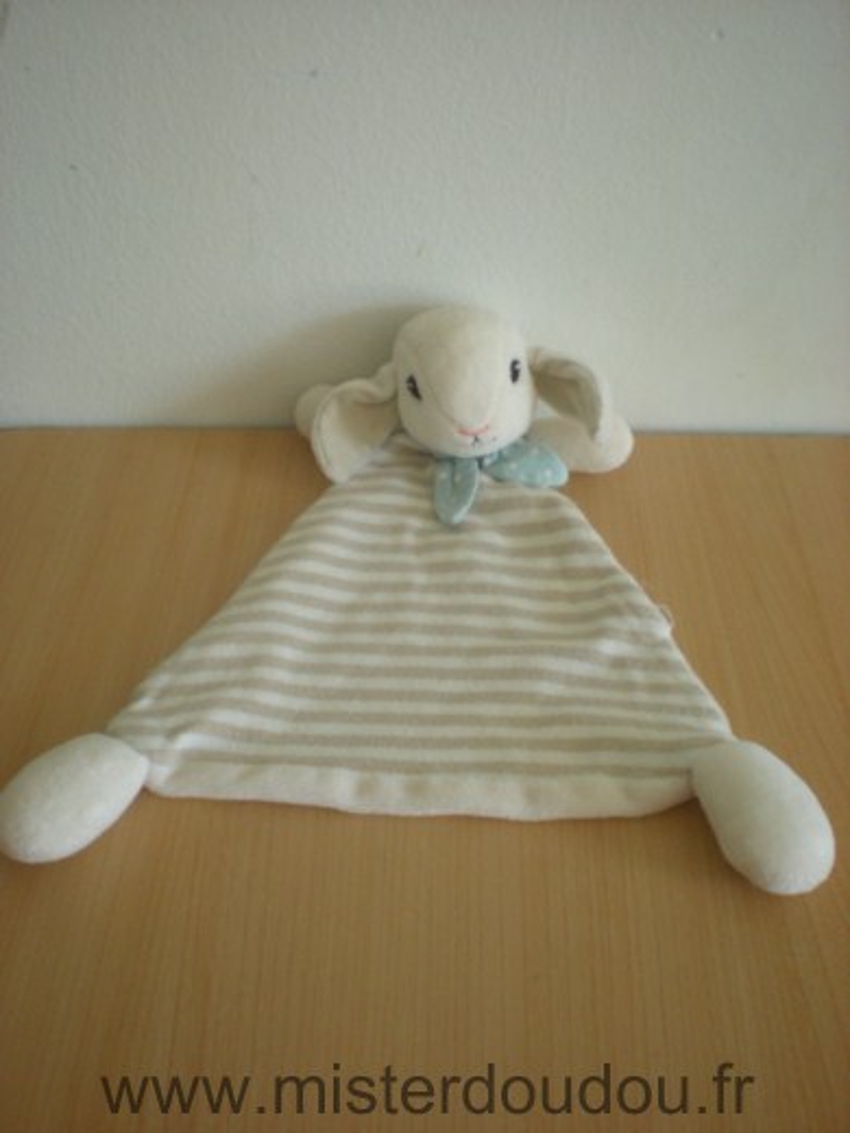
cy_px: 566
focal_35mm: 38
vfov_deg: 49.0
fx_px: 1244
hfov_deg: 37.7
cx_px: 425
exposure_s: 1/40.6
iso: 200
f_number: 3.1
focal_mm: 6.3
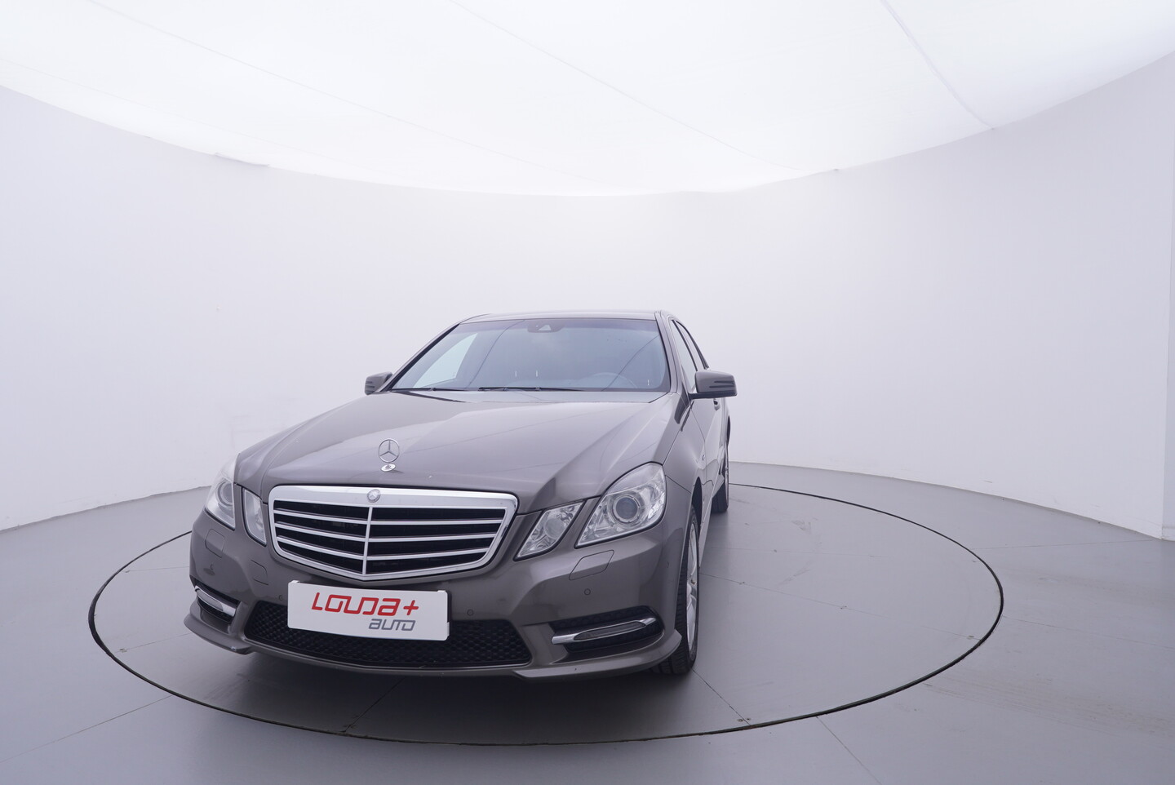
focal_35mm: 22
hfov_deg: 77.3
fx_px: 735
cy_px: 392
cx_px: 588
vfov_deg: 56.2
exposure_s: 1/80
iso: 200
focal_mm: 15
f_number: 5
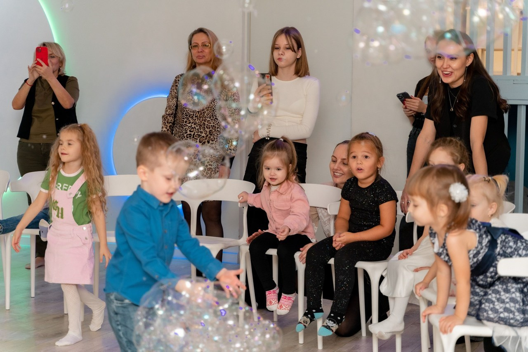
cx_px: 264
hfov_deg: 27.0
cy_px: 176
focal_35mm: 75
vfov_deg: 18.2
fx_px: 1100
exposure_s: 1/250
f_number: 3.5
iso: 2500
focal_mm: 75
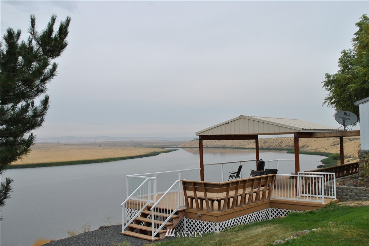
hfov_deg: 53.1
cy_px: 123
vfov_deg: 36.9
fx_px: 369
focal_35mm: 36
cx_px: 184
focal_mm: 24
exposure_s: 1/250
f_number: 8
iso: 100
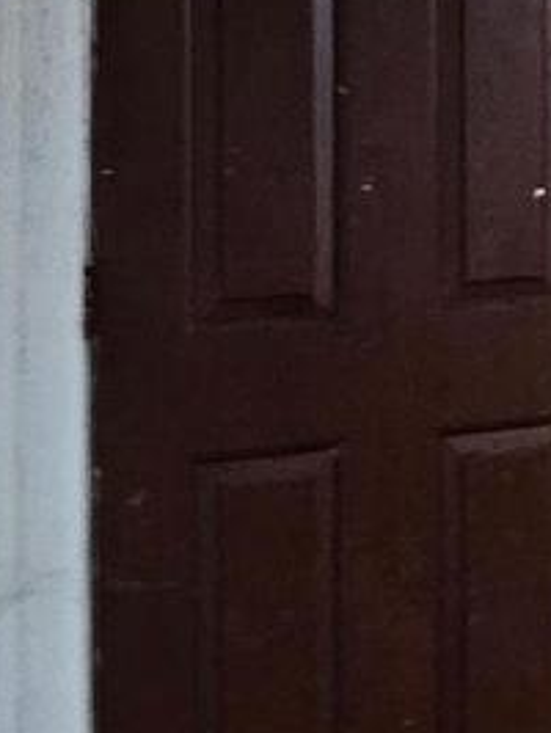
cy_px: -36
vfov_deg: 24.5
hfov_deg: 14.9
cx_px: 1198
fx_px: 1589
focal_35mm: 75
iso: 400
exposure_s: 1/30
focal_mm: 2.2
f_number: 2.2
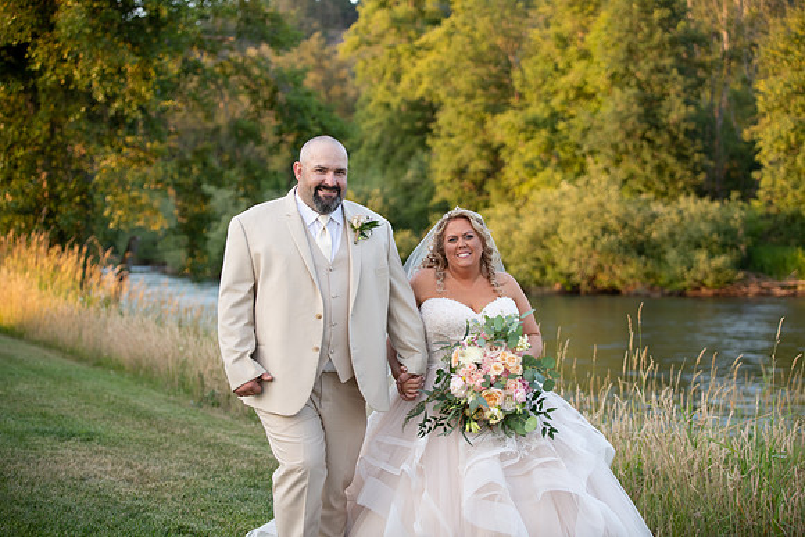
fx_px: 1566
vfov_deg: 19.5
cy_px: 268
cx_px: 402
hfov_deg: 28.8
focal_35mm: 70
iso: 400
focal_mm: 70
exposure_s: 1/400
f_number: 3.2
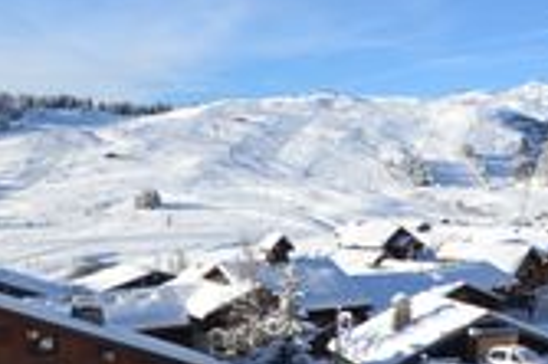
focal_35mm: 54
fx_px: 821
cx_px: 505
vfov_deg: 24.8
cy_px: 111
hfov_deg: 34.6
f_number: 7.1
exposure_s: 1/200
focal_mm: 10
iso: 100
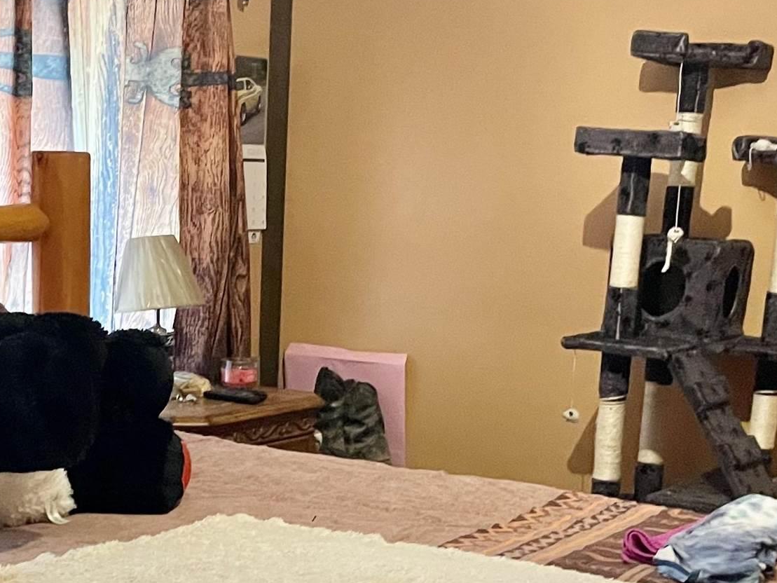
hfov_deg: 26.9
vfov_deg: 20.2
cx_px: 269
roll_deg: -0.7
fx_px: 1616
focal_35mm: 72
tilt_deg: -10.9
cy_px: 461
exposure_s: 1/40
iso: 500
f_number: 1.6
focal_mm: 4.2
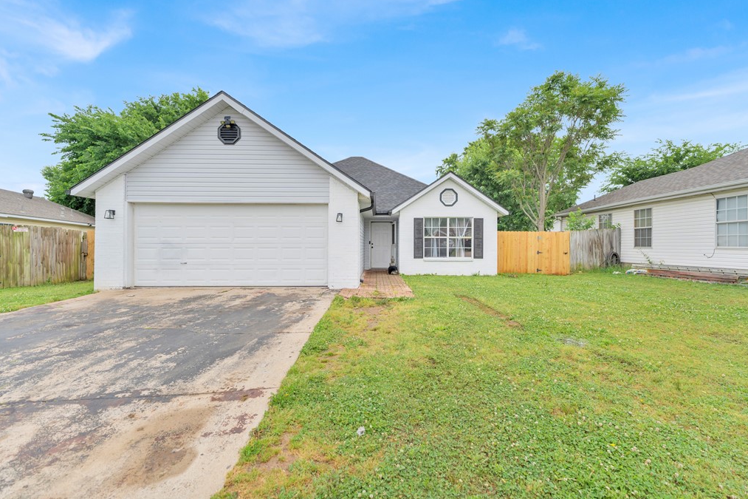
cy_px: 238
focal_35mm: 15
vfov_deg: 77.3
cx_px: 387
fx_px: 312
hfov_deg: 100.4
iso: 250
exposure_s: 1/640
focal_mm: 14
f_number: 2.8
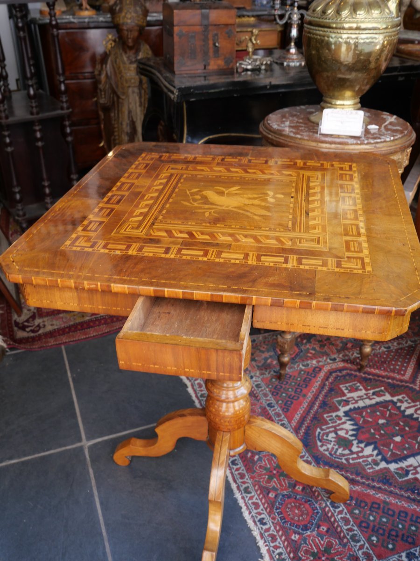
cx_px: 210
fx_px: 550
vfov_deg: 54.0
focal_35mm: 34
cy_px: 280
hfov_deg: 41.8
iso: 250
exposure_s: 1/60
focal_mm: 17
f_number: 3.8
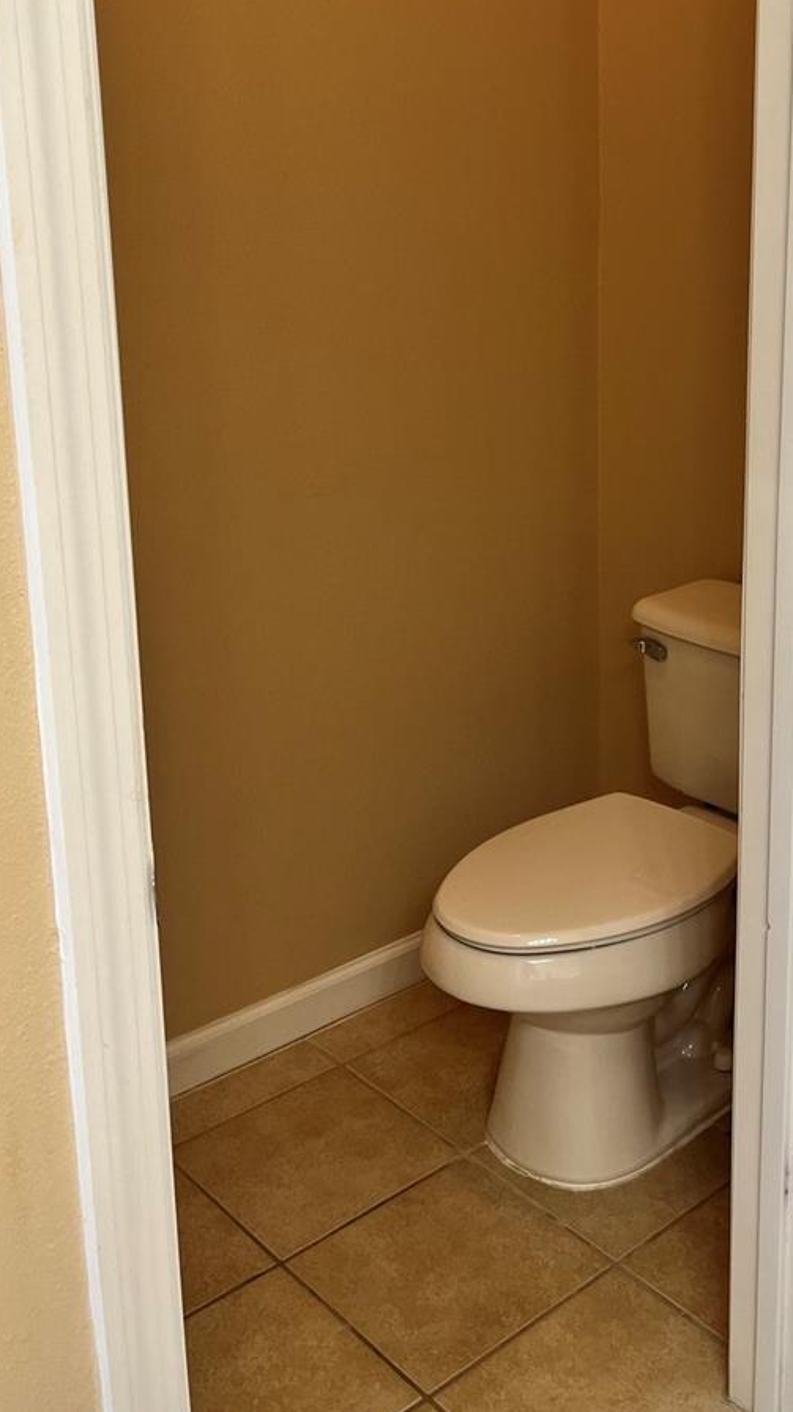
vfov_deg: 52.1
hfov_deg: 30.6
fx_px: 1421
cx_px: 599
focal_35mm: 38
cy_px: 511
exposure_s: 1/120
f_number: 1.6
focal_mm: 5.1
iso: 125
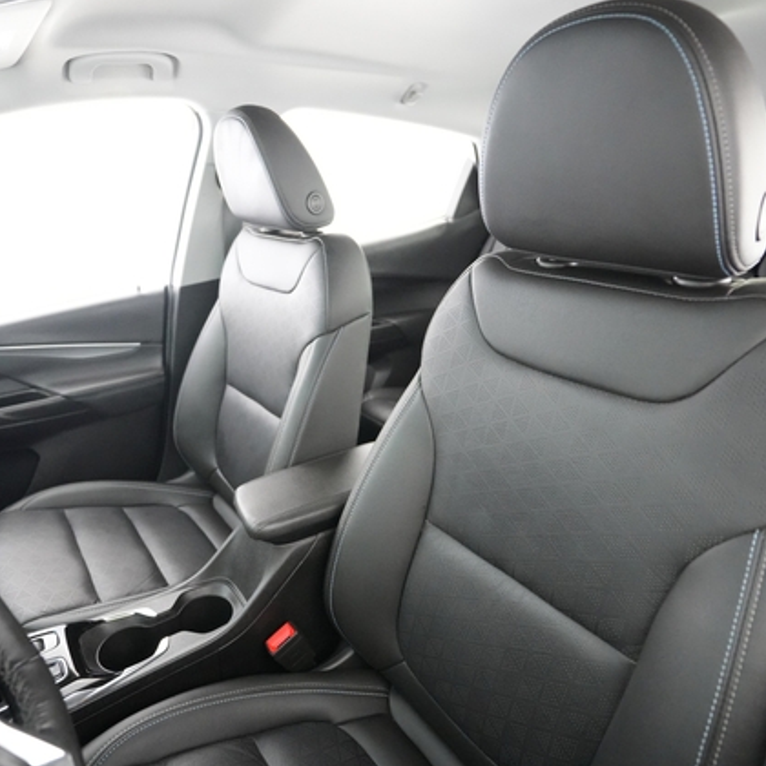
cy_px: 383
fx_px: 551
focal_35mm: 22
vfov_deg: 69.6
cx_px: 323
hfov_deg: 69.2
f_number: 2.8
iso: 12800
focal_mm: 17
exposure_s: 1/40
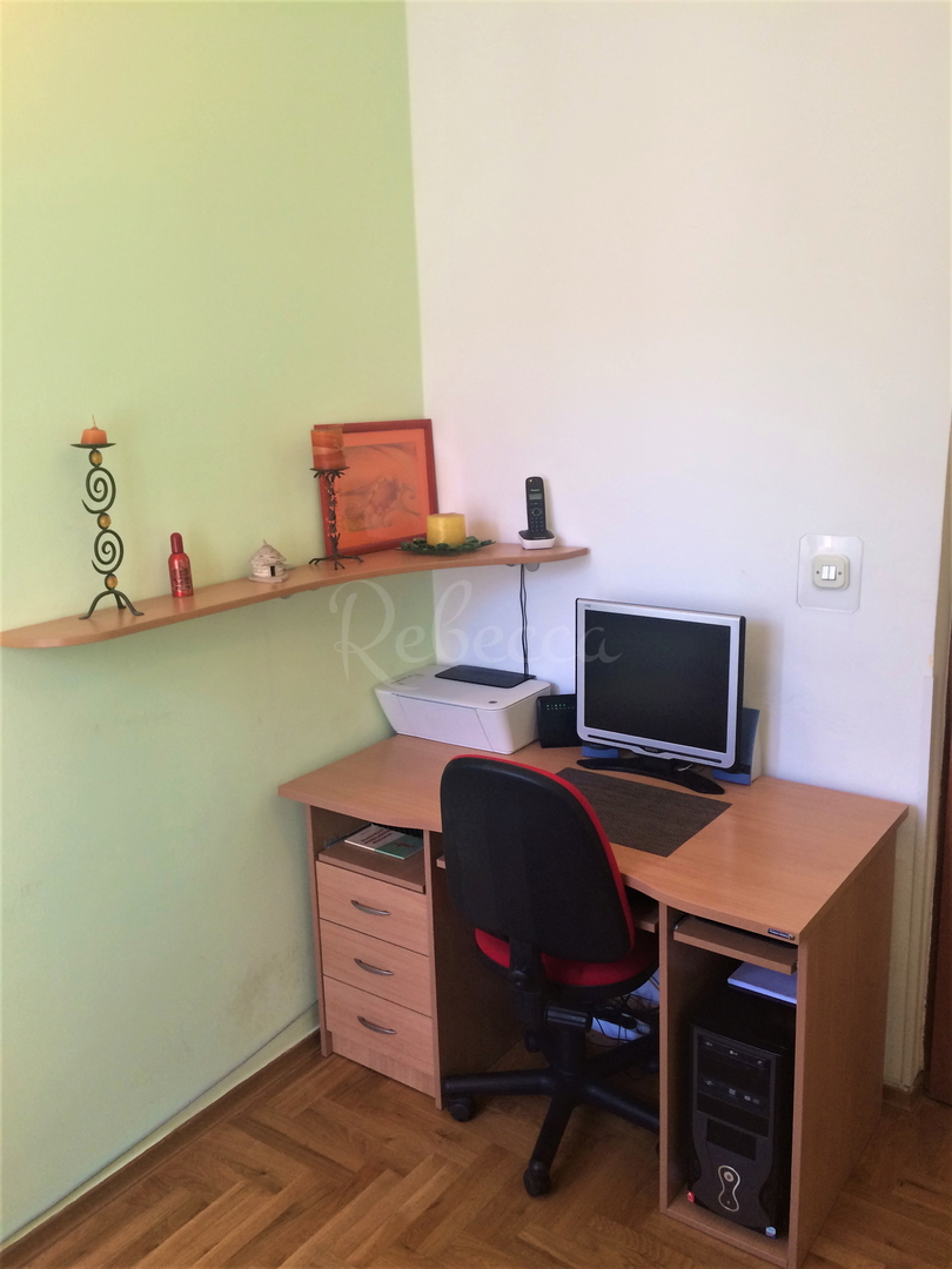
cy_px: 634
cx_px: 476
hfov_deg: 48.2
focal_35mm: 29
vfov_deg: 61.7
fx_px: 1063
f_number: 2.2
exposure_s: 1/33
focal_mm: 4.15
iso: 40
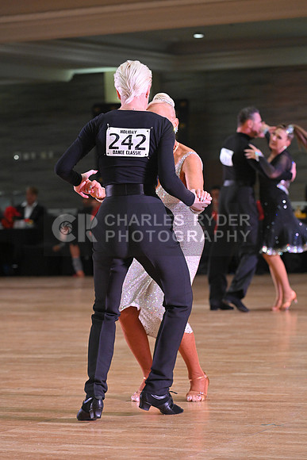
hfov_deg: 11.2
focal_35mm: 122
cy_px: 230
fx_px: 1560
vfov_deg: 16.8
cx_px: 154
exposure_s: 1/320
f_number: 5
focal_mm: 122
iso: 3200
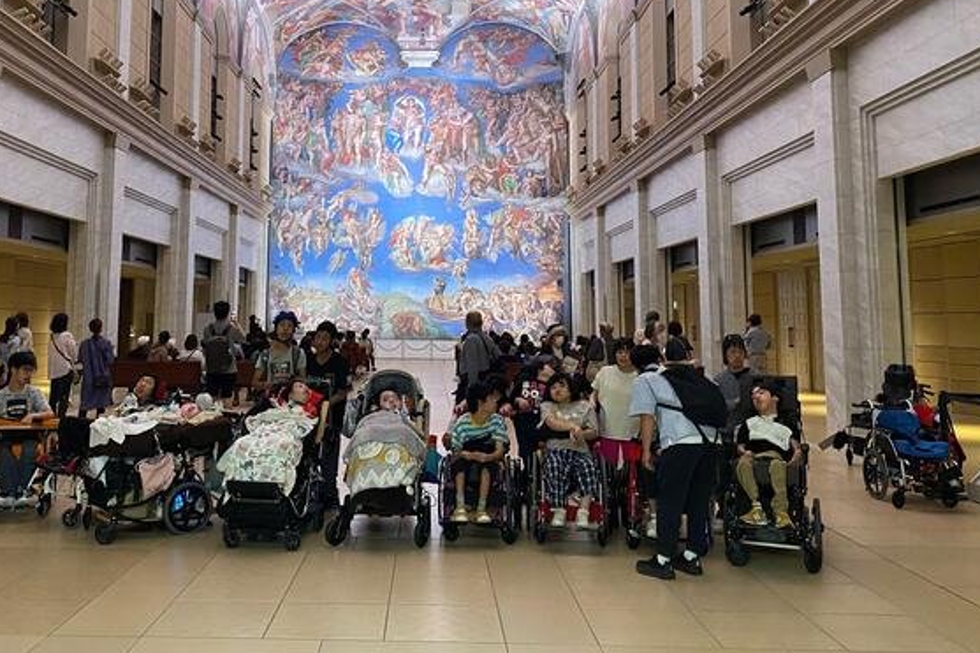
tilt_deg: +6.0
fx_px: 925
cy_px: 214
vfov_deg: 38.4
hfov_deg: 55.5
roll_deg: -0.2
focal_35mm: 34
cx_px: 410
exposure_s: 1/60
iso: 250
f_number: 1.8
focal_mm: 4.25
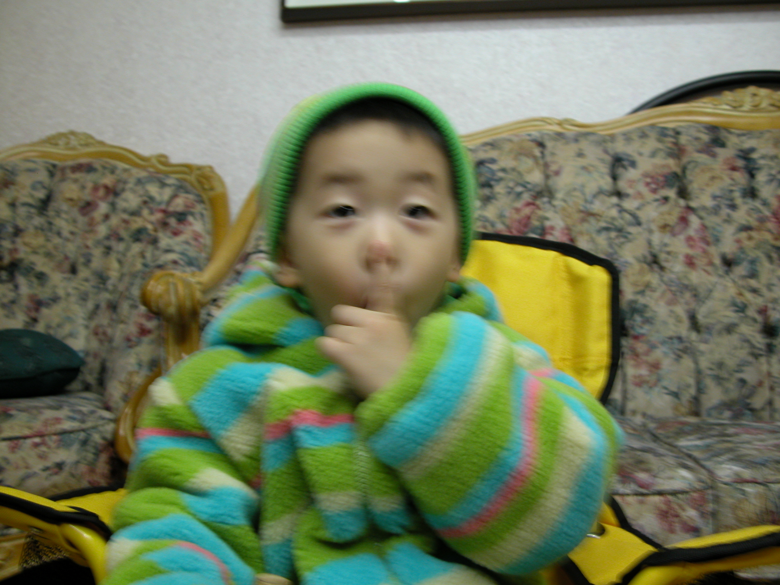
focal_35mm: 34
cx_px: 390
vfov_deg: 41.8
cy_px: 292
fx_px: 766
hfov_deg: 54.0
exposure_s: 1/3.9
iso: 123
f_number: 2.8
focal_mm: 8.9
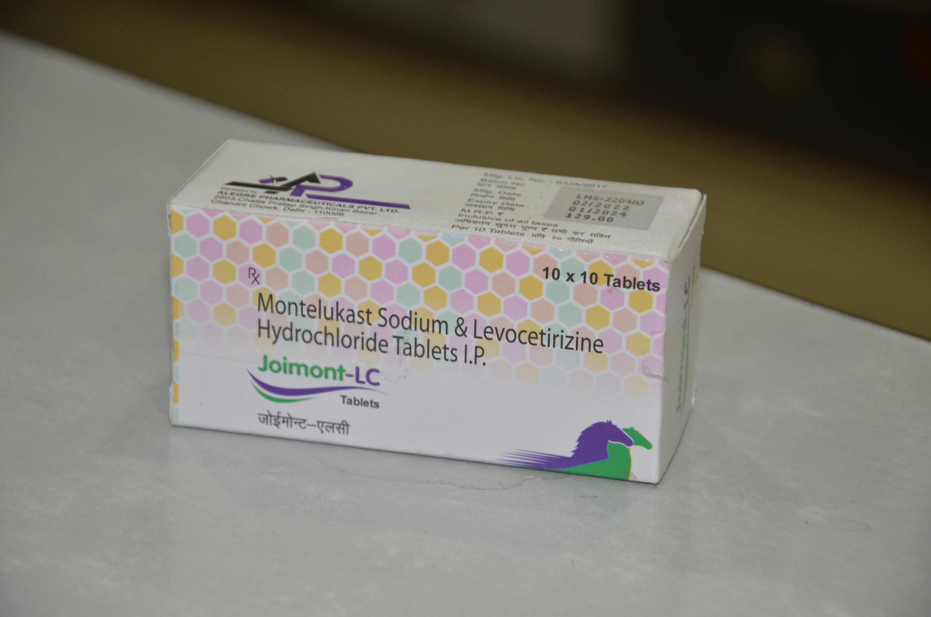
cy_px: 308
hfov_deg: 13.1
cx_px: 466
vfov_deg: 8.7
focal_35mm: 158
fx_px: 4065
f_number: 5.6
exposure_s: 1/60
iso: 800
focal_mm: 105
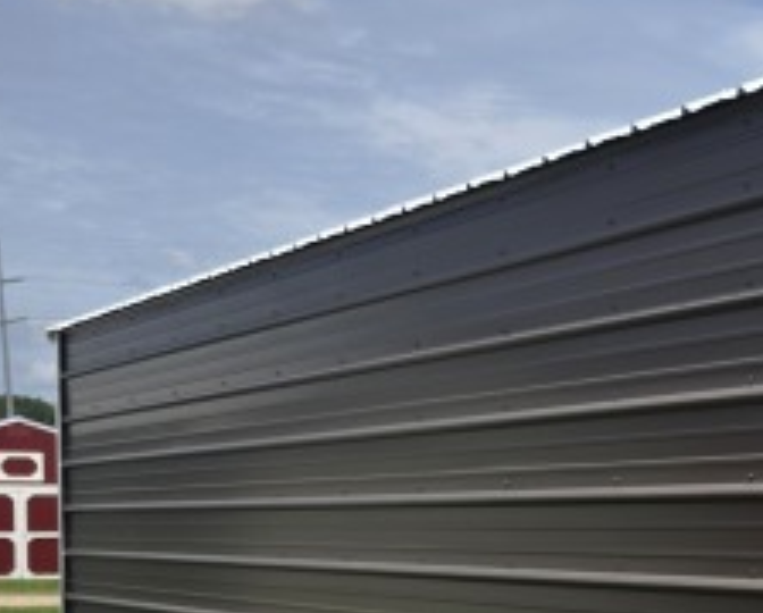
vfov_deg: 23.3
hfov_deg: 24.9
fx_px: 1448
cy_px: 552
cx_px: 1039
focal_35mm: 64
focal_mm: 6.3
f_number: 1.7
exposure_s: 1/7944
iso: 80
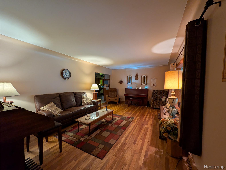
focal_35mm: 12
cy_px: 85
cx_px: 113
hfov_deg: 110.5
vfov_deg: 94.6
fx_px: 78
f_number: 1.95
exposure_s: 1/24
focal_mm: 2.23
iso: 126
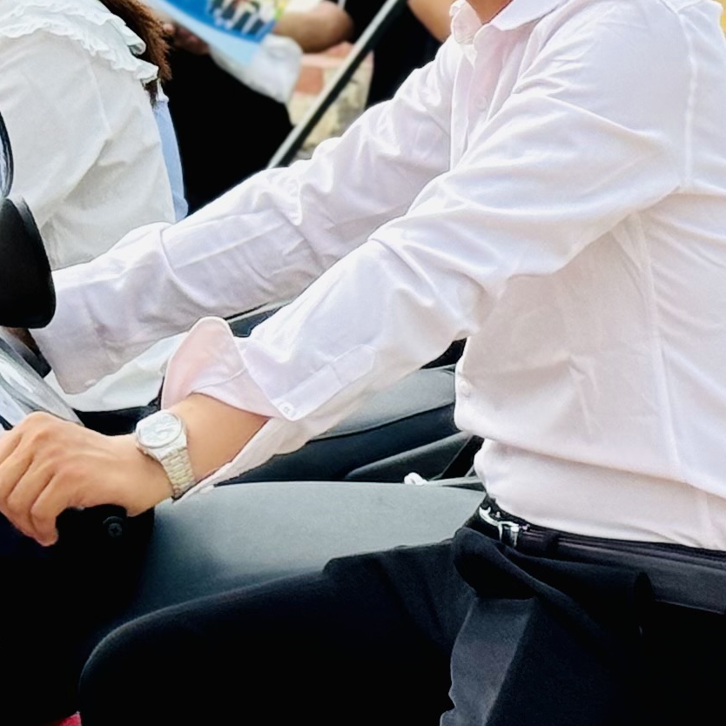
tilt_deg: +1.1
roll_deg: -2.1
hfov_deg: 8.5
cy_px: -227
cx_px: 484
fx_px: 4864
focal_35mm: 205
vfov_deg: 8.4
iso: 64
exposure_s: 1/5848
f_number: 1.78
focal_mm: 6.76
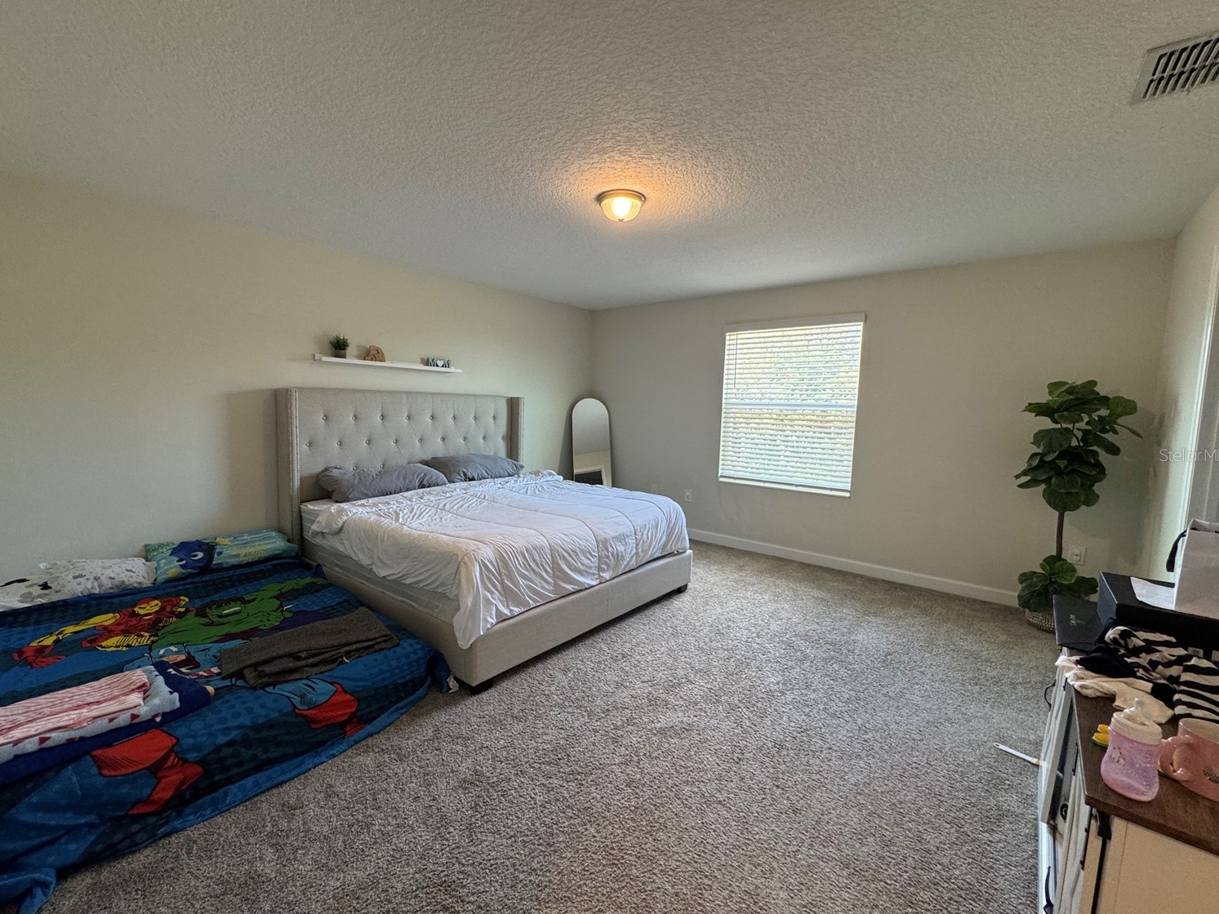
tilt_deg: -5.4
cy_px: 455
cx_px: 583
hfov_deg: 98.1
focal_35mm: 15
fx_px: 528
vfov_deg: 81.8
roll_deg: -1.5
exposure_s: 1/60
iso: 200
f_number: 2.2
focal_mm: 2.22
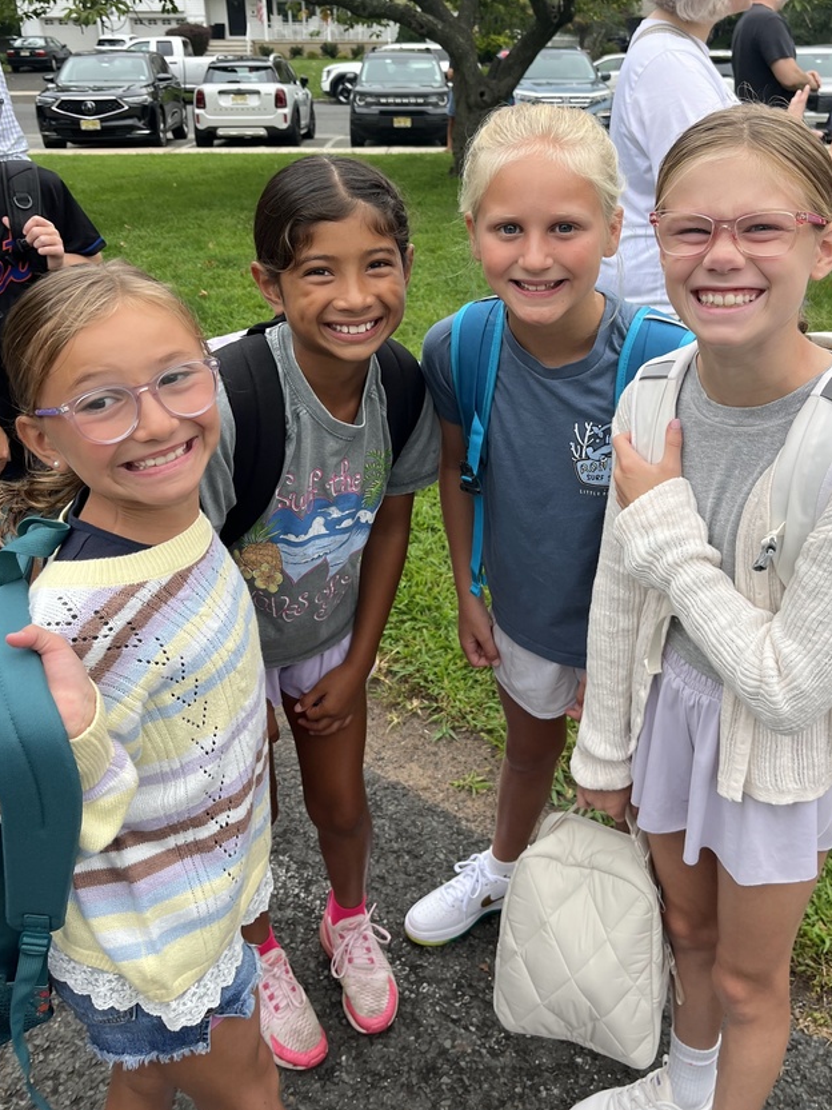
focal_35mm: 32
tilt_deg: -20.1
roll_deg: +0.4
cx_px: 467
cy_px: 447
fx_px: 1025
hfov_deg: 44.1
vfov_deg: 56.4
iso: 50
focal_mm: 5.1
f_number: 1.6
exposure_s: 1/369
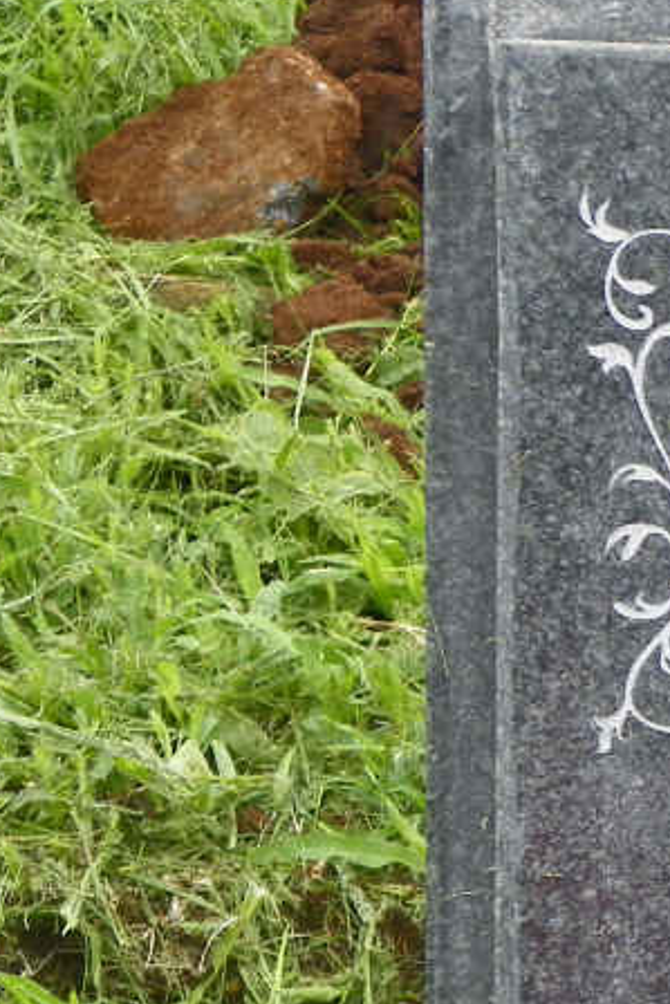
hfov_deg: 4.5
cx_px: 1331
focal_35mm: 301
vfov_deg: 6.8
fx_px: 8396
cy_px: 834
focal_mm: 19.2
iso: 64
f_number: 4
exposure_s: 1/100
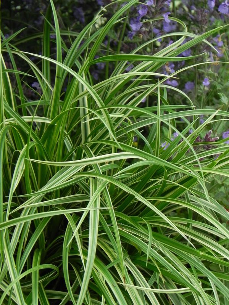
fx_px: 2179
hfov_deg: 6.0
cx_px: 114
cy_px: 152
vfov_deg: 8.0
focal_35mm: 247
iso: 160
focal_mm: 44
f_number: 5
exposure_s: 1/25
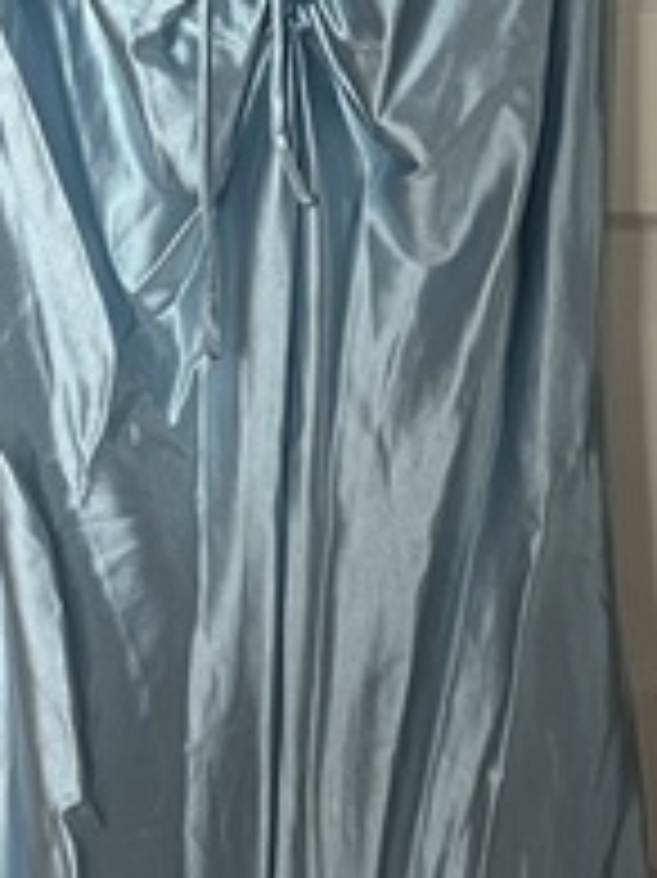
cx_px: 241
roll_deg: -0.9
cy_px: 257
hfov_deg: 14.2
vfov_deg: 18.8
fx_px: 2635
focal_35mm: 104
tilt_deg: -15.6
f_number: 1.5
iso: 160
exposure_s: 1/60
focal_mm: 5.7
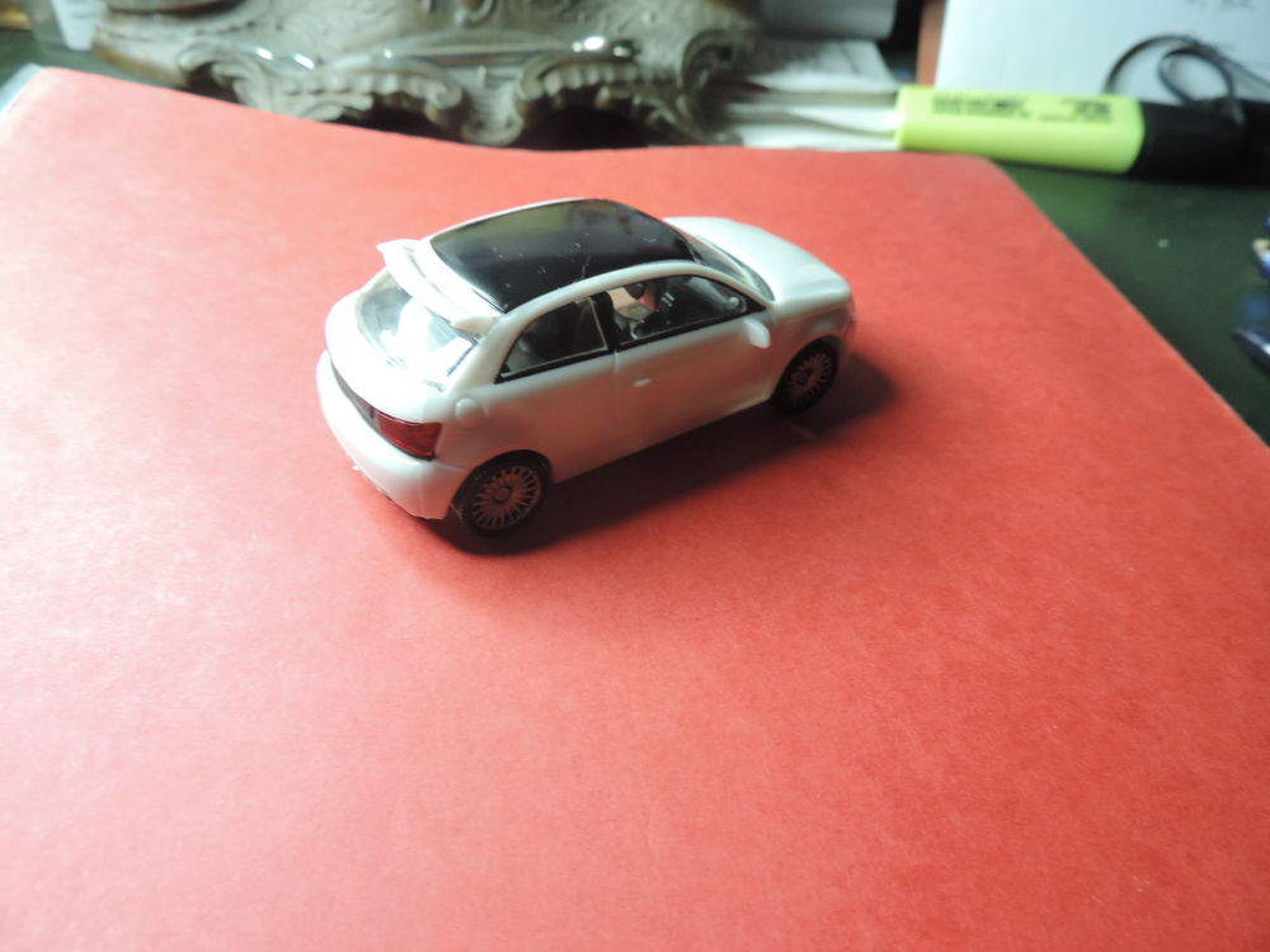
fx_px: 881
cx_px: 635
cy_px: 476
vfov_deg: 56.8
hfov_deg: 71.6
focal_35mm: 24
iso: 280
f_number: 3
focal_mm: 4.3
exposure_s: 1/30
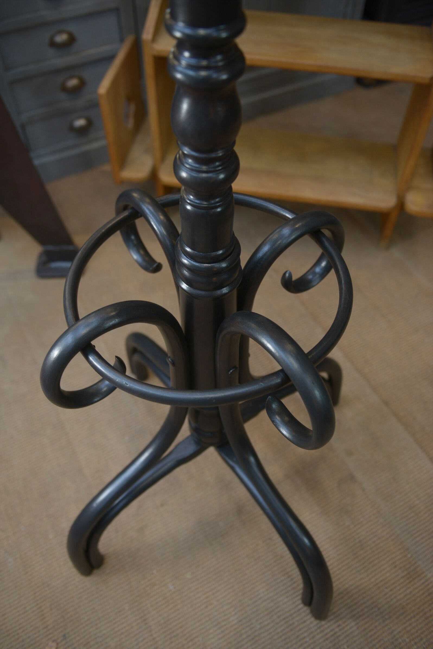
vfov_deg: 58.7
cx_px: 216
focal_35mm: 32
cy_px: 324
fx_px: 577
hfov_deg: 41.1
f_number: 3.2
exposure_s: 1/50
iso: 320
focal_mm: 32
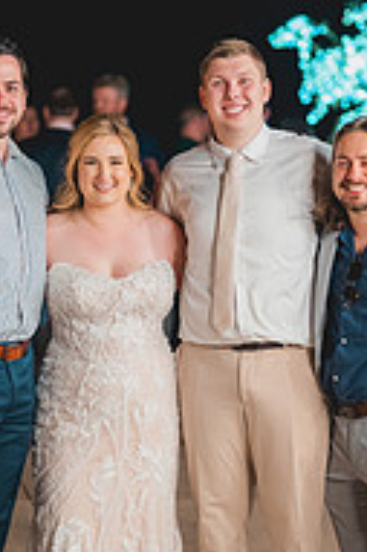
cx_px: 162
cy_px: 280
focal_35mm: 118
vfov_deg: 17.4
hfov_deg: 11.6
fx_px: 1808
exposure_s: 1/200
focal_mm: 50
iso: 2000
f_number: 1.2
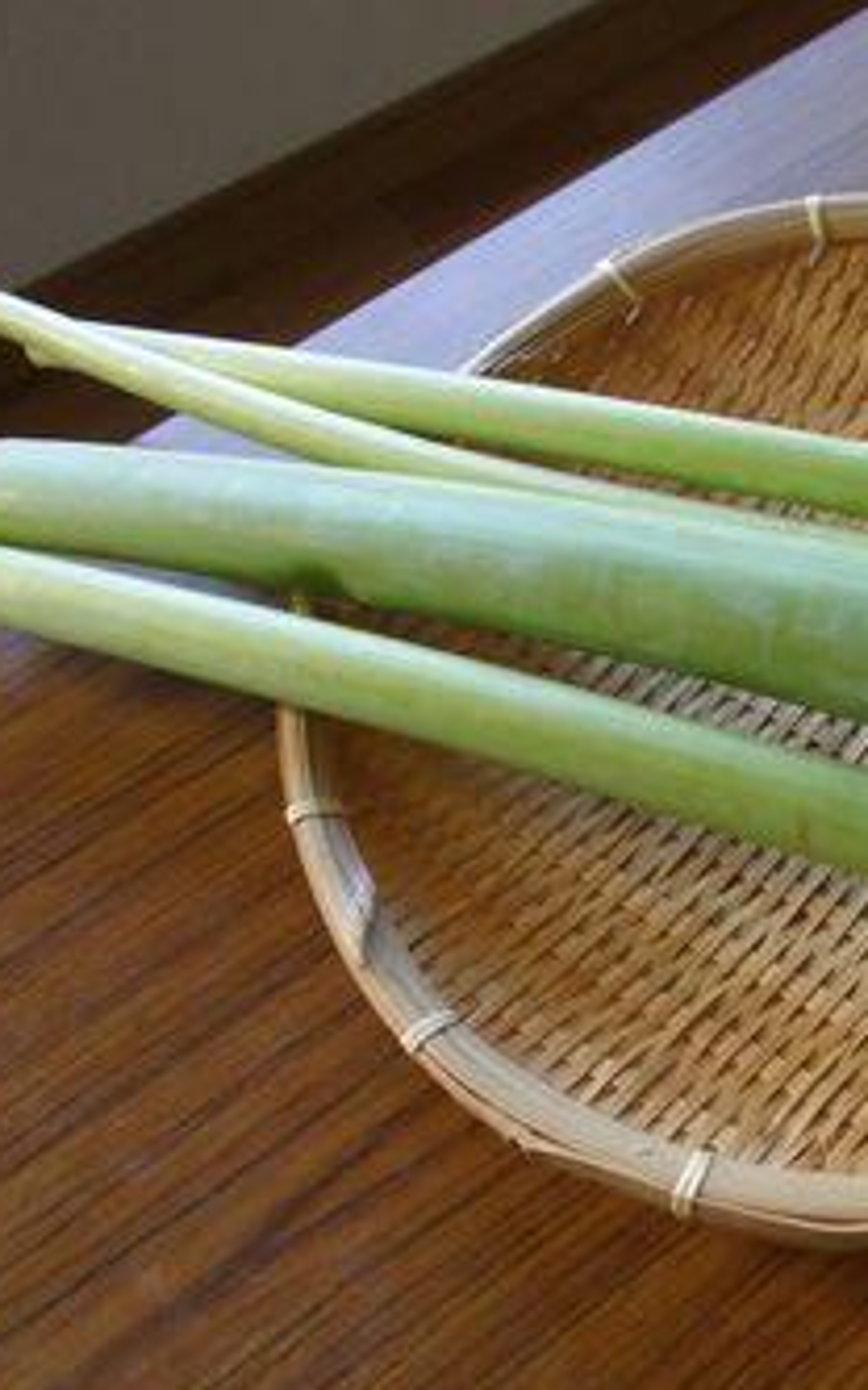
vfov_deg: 38.2
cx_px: 881
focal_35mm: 53
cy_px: 701
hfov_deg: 23.3
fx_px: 2007
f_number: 3.5
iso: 100
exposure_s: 1/30
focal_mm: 6.6
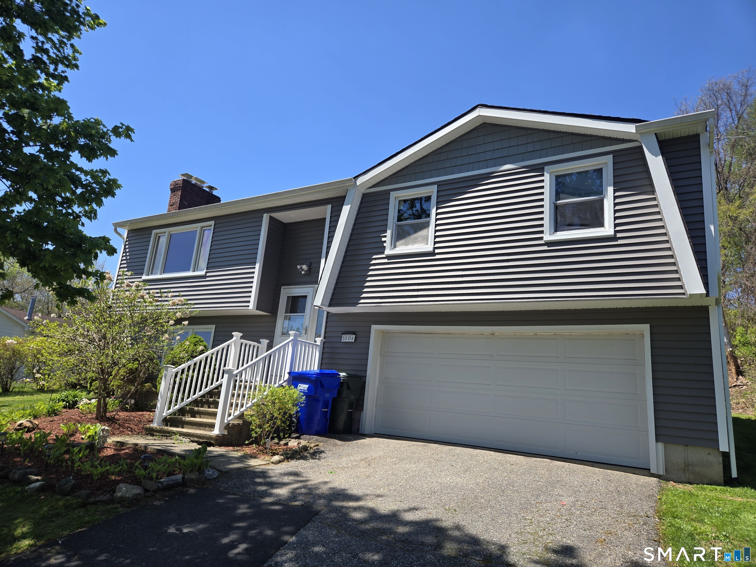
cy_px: 284
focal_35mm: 23
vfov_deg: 58.9
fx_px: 502
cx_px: 378
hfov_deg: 73.9
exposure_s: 1/1218
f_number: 1.8
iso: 25
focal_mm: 5.4
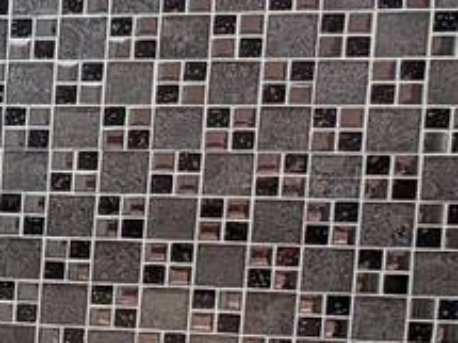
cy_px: 386
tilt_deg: -6.7
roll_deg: -0.5
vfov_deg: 9.1
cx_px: -1072
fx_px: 2129
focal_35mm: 161
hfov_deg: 9.0
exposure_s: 1/60
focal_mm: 6.76
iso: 400
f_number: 1.78
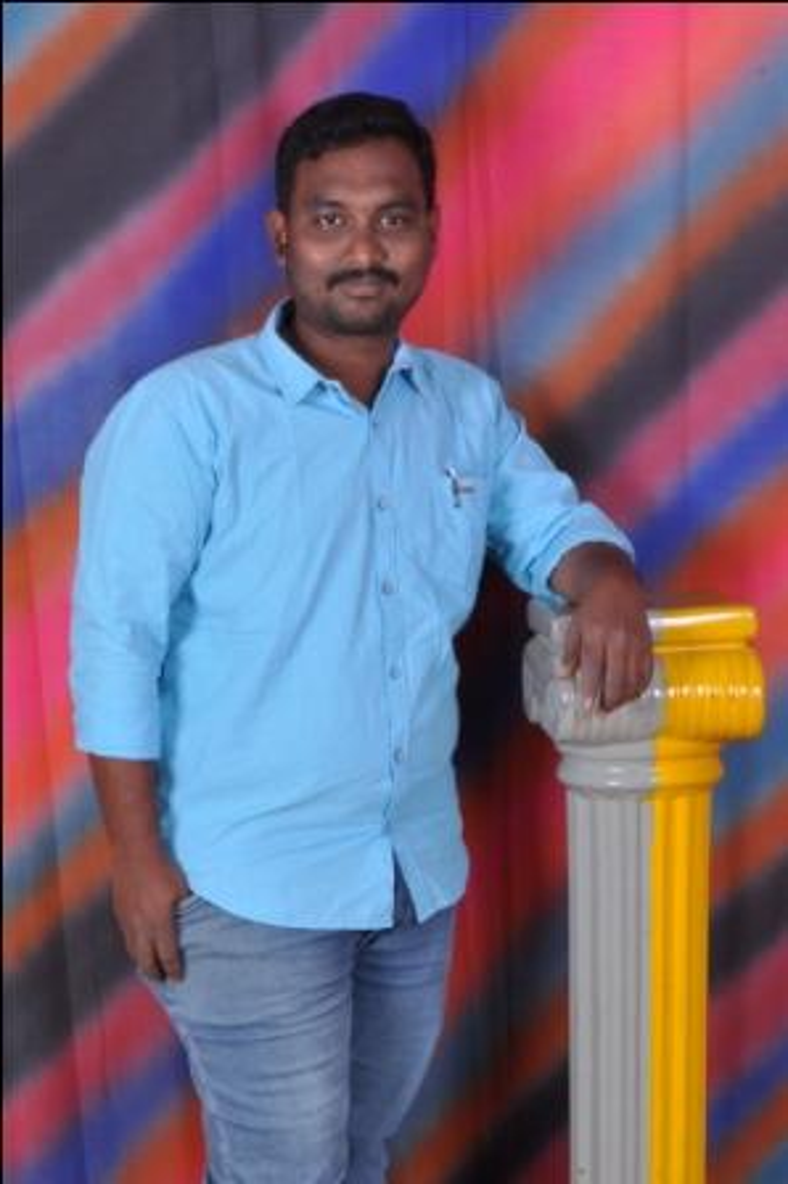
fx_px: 1480
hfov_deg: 29.8
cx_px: 394
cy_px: 592
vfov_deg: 43.6
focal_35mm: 45
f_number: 20
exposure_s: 1/125
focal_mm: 30
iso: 250
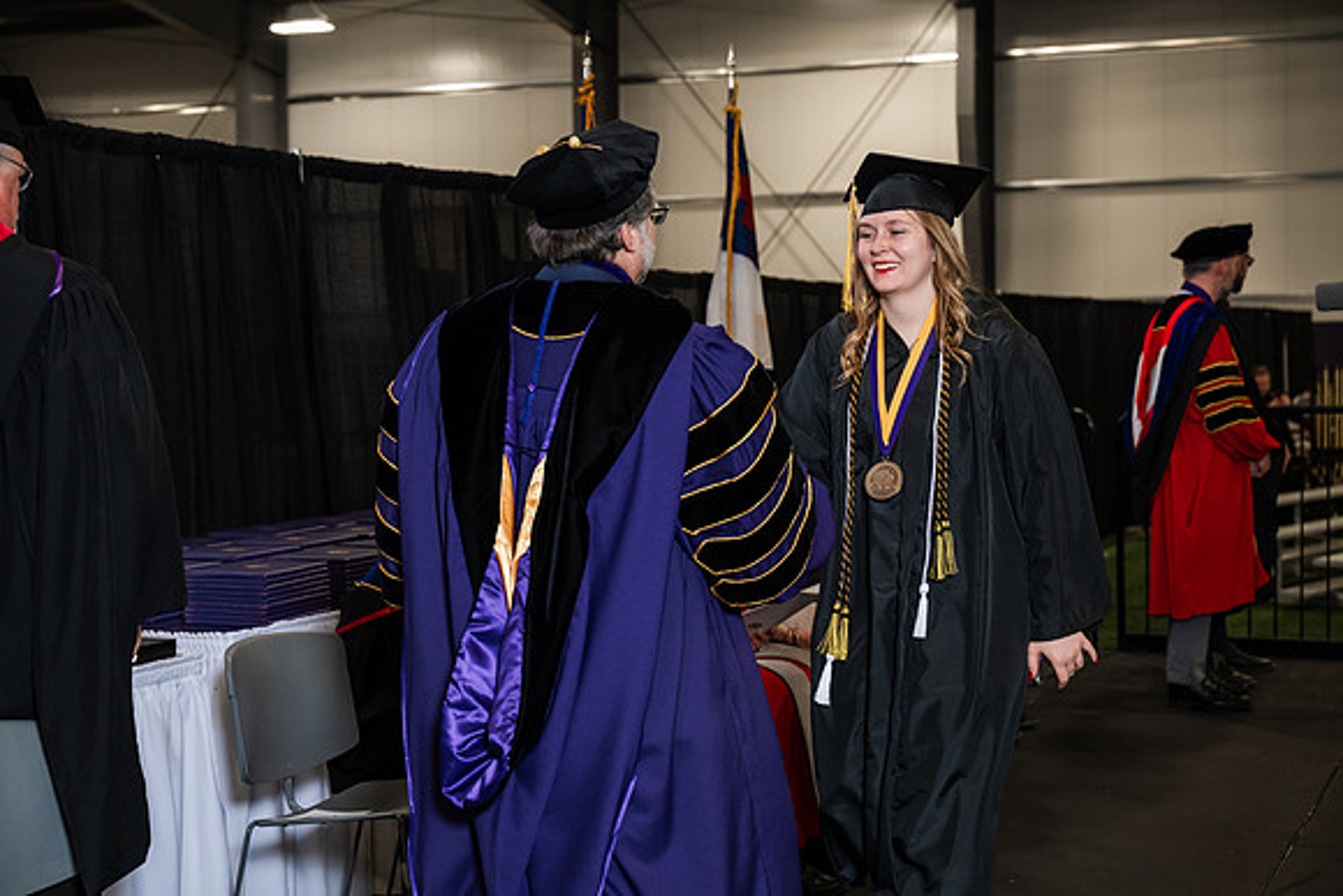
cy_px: 448
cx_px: 672
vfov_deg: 23.4
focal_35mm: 58
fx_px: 2164
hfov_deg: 34.5
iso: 1250
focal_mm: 58
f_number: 4.5
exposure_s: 1/200
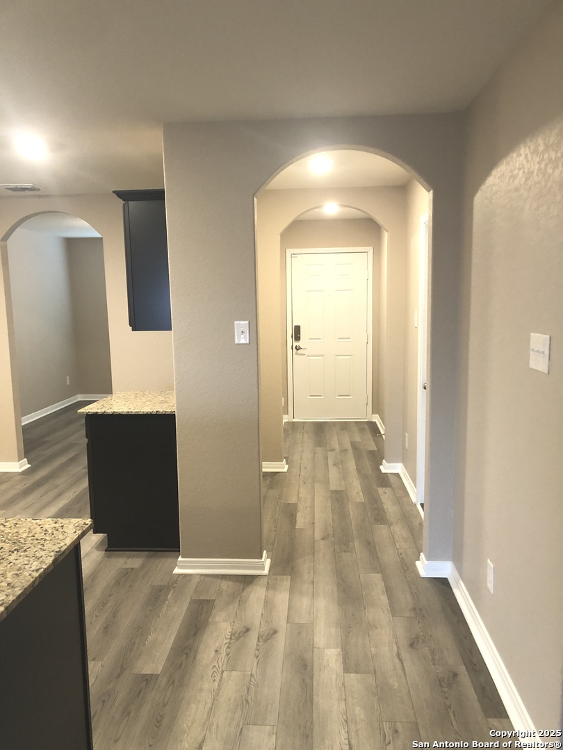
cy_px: 375
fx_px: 607
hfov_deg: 49.7
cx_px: 282
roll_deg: +1.8
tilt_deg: -7.1
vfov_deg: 63.4
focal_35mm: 28
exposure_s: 1/15
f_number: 1.8
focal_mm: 3.99
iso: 64
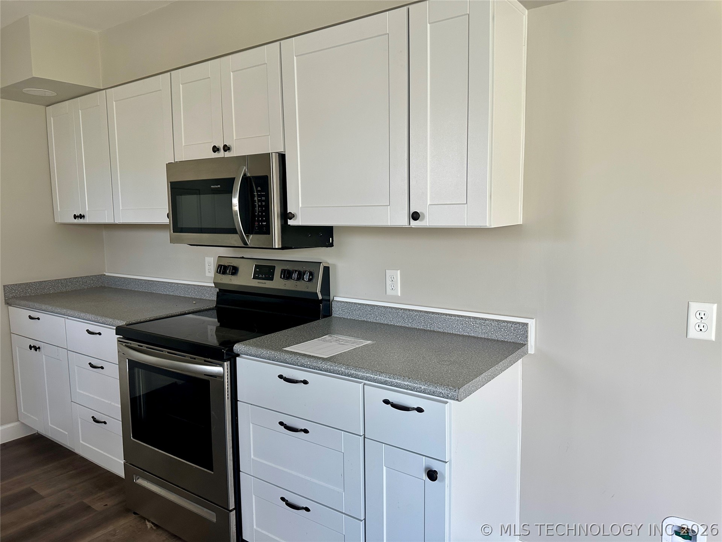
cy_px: 271
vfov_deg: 56.8
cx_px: 361
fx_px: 501
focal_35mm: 24
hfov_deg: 71.6
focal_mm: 6.86
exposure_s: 1/121
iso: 160
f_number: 1.78
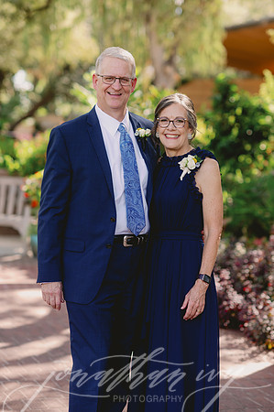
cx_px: 137
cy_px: 206
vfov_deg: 23.9
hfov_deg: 16.0
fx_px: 973
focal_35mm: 85
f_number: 2.5
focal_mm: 85
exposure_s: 1/320
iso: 80
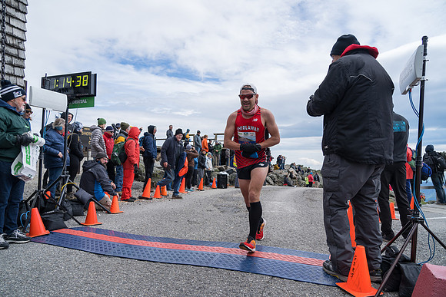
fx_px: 297
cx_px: 223
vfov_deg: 53.2
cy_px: 148
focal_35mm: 24
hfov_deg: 73.7
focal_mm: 24
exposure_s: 1/1000
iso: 125
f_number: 4
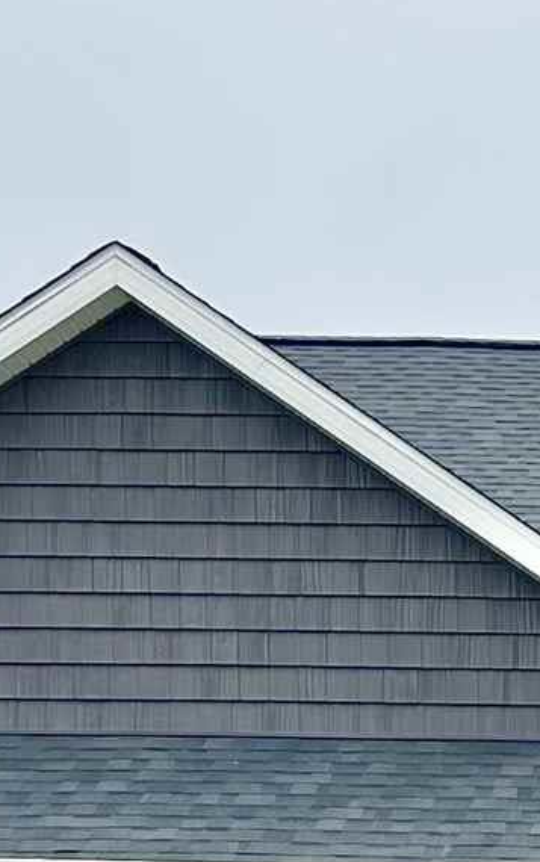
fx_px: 3221
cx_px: 1050
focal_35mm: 137
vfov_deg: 14.2
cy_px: 1311
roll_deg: +0.1
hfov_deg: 9.1
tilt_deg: -1.6
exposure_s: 1/1692
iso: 80
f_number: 1.78
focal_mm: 6.86
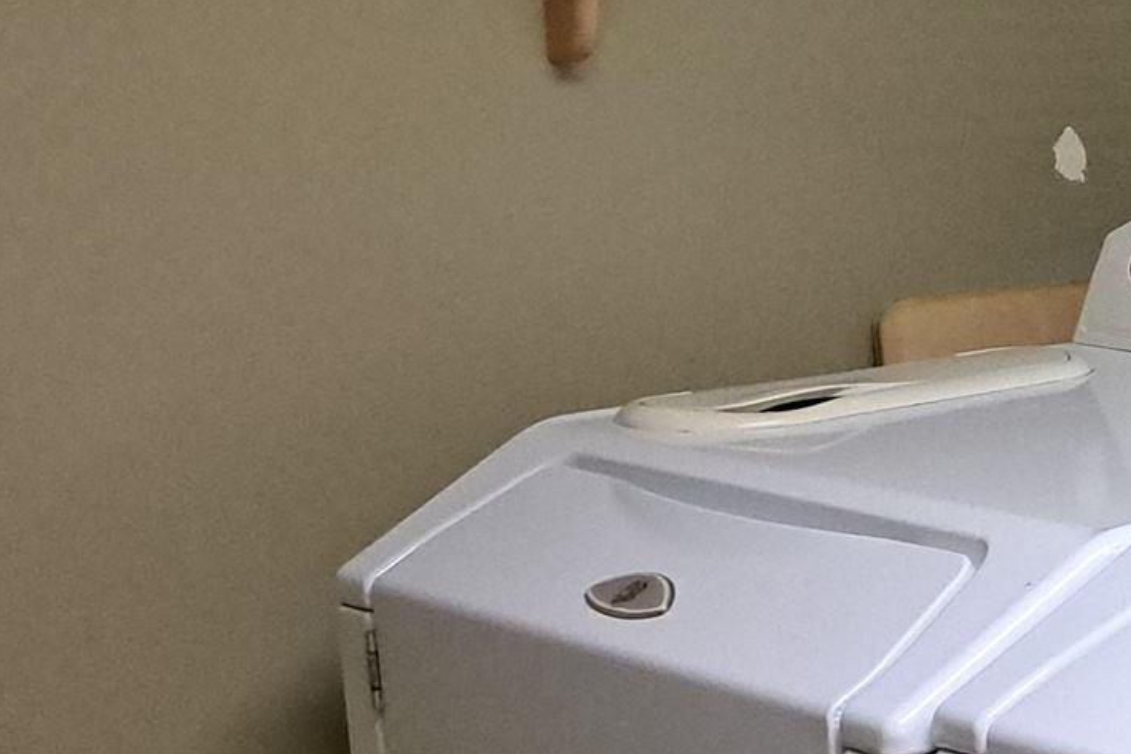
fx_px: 3392
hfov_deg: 15.7
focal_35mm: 108
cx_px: 2133
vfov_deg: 12.7
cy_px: 453
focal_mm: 5.23
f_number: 1.8
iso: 374
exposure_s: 1/60
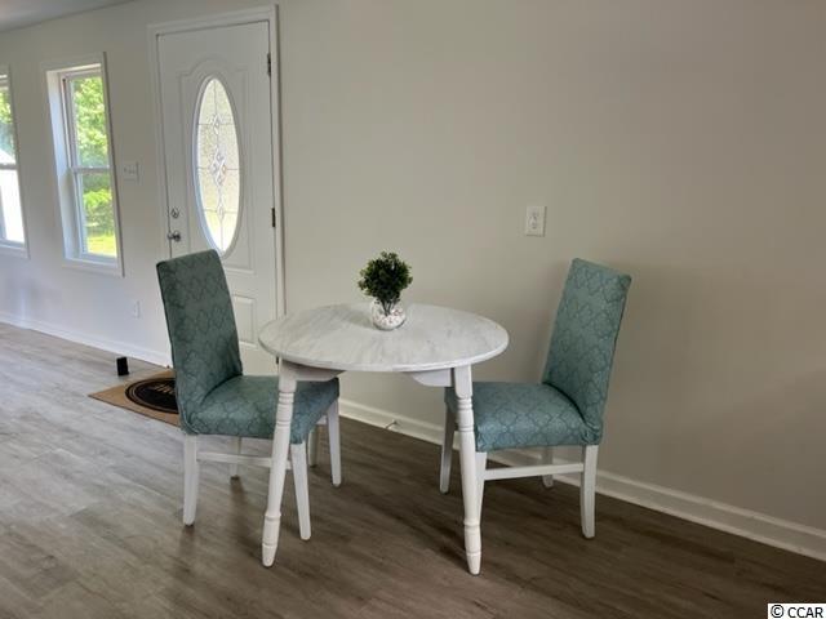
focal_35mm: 26
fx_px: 620
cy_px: 310
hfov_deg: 67.3
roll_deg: -1.0
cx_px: 413
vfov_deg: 53.1
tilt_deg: -13.2
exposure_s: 1/120
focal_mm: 5.7
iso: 125
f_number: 1.5
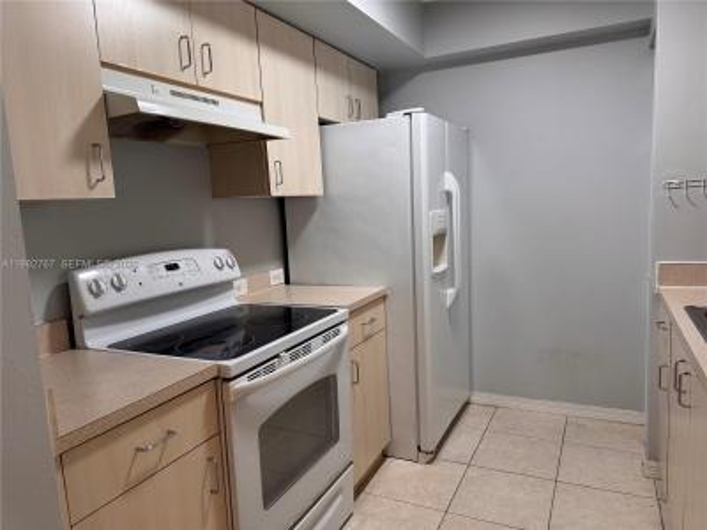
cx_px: 354
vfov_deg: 56.8
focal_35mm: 24
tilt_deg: -9.2
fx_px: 490
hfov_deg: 71.6
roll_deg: +2.9
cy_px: 265
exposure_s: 1/120
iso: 200
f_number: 1.78
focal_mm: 6.76
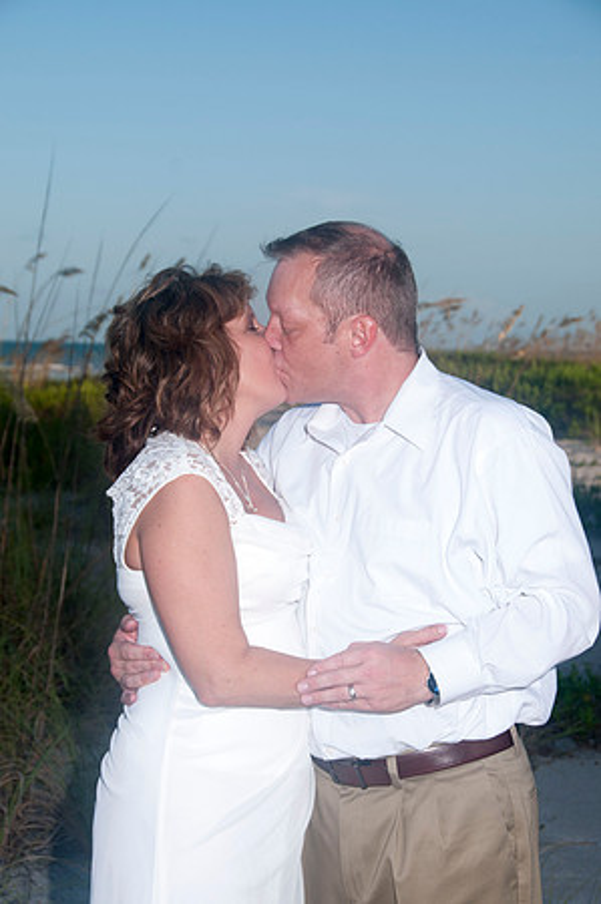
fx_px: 1958
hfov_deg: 17.5
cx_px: 300
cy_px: 452
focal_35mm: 78
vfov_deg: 26.0
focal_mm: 52
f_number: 8
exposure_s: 1/250
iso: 100
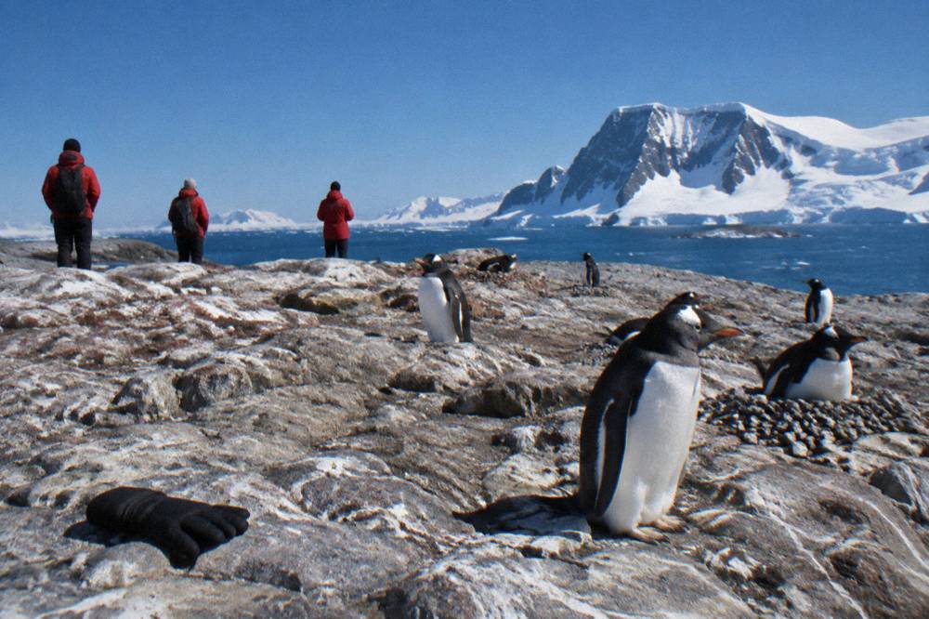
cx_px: 464
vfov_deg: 21.2
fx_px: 1651
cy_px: 310
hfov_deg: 31.4
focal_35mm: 64
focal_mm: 64
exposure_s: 1/400
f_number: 5.6
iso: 200
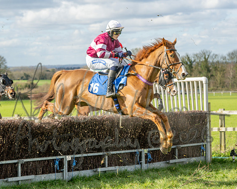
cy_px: 95
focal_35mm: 125
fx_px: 878
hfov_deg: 15.4
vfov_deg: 12.3
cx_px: 148
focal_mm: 59
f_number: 4
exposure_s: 1/1600
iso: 400
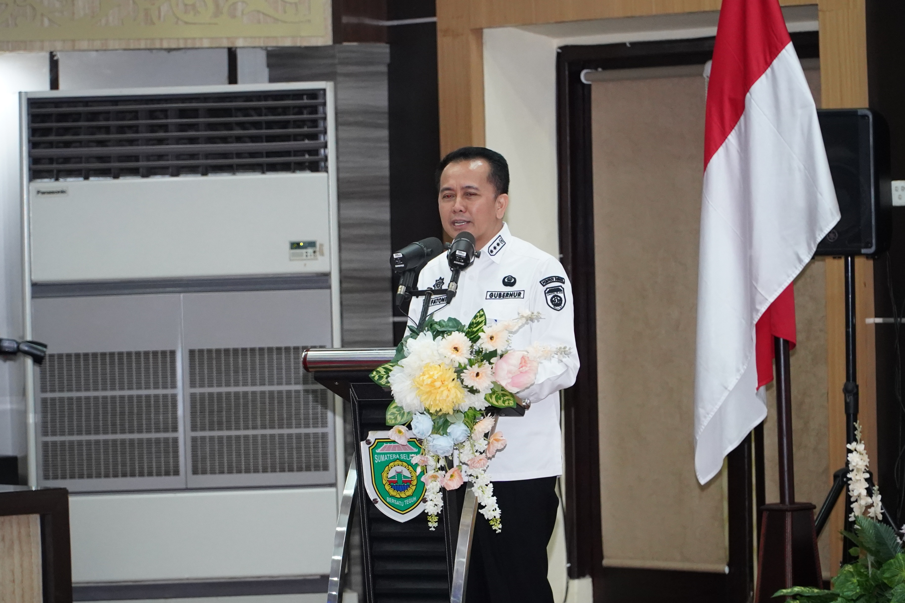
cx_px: 452
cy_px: 302
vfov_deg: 8.7
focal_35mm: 157
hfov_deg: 13.1
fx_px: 3946
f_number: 4.5
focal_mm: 105
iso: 4000
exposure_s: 1/125
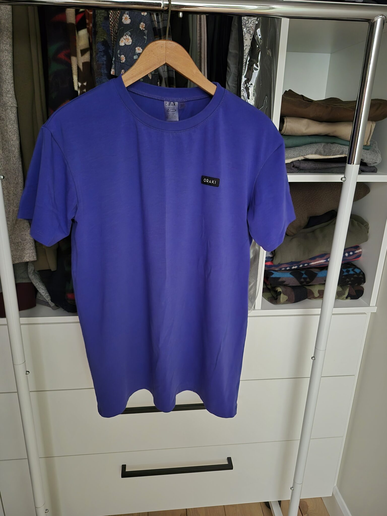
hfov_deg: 58.9
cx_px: 194
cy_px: 258
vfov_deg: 73.9
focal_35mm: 23
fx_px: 343
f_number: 1.8
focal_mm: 5.4
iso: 2500
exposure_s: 1/30
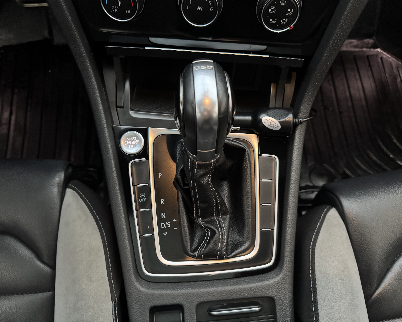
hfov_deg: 68.1
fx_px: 297
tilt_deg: -67.6
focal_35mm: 25
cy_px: 161
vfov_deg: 56.8
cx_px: 202
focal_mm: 6.76
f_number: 1.78
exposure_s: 1/36
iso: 1000
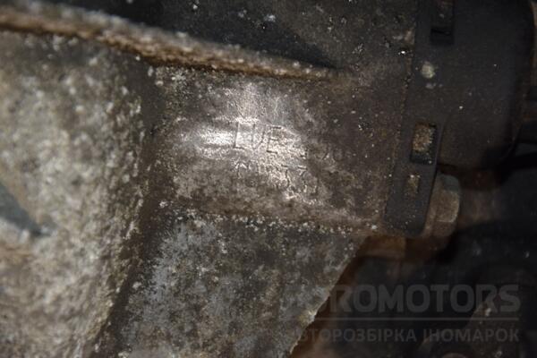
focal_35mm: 158
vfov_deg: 8.7
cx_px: 268
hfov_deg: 13.0
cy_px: 179
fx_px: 2349
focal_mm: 105
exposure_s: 1/60
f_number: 5.6
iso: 800
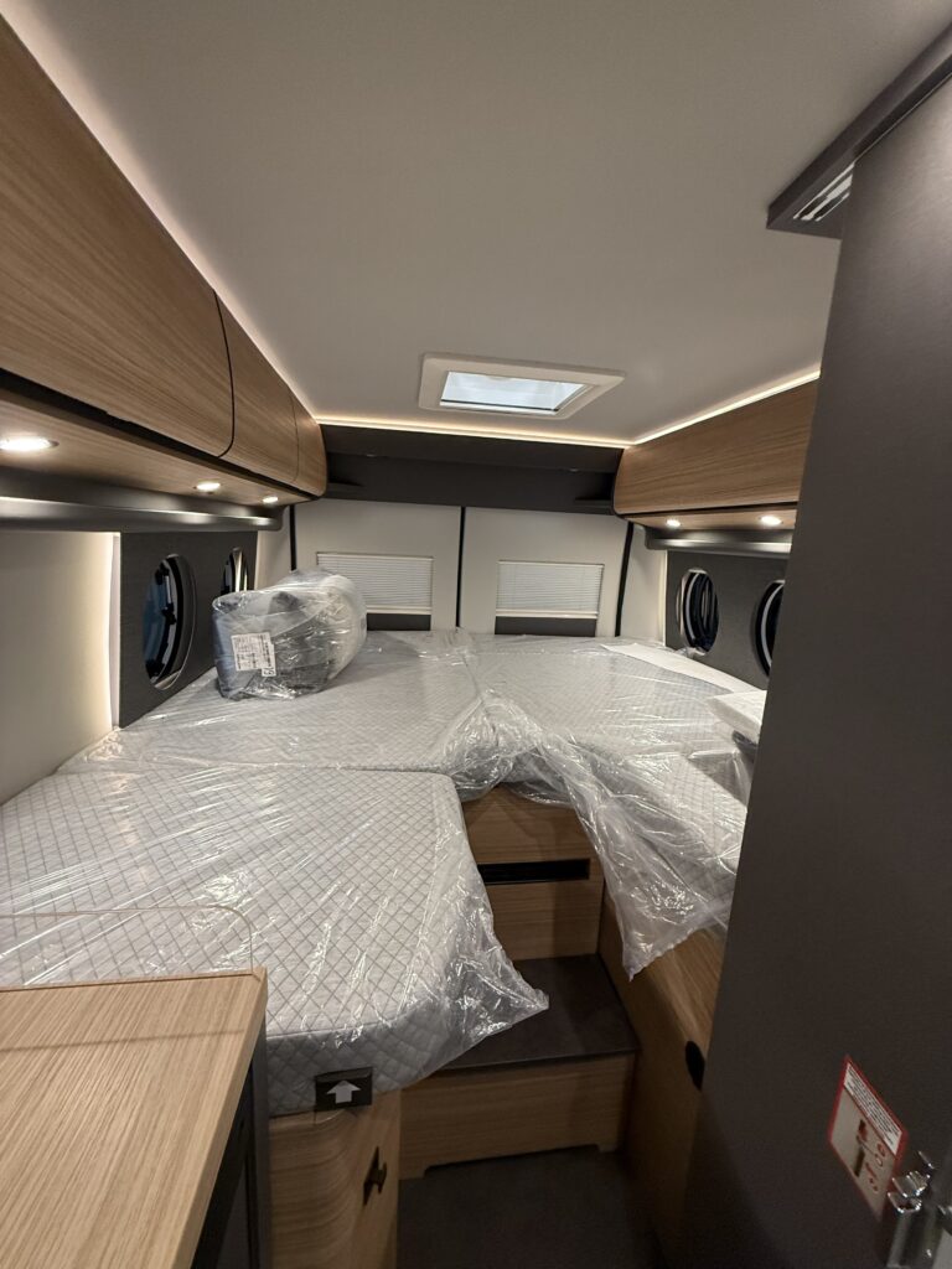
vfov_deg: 102.1
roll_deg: -3.0
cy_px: 634
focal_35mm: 14
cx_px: 476
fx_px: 513
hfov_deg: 85.7
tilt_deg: -9.2
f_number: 2.2
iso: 400
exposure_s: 1/99
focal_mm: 2.22
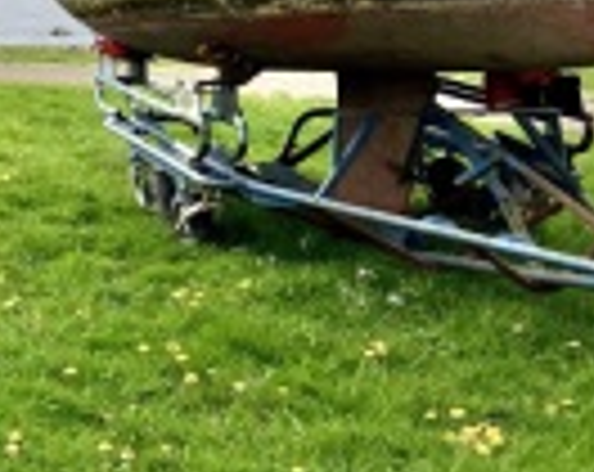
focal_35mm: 83
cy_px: -162
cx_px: -256
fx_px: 1456
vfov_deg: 17.2
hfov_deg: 20.3
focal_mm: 3.99
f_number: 1.8
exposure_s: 1/4000
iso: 32
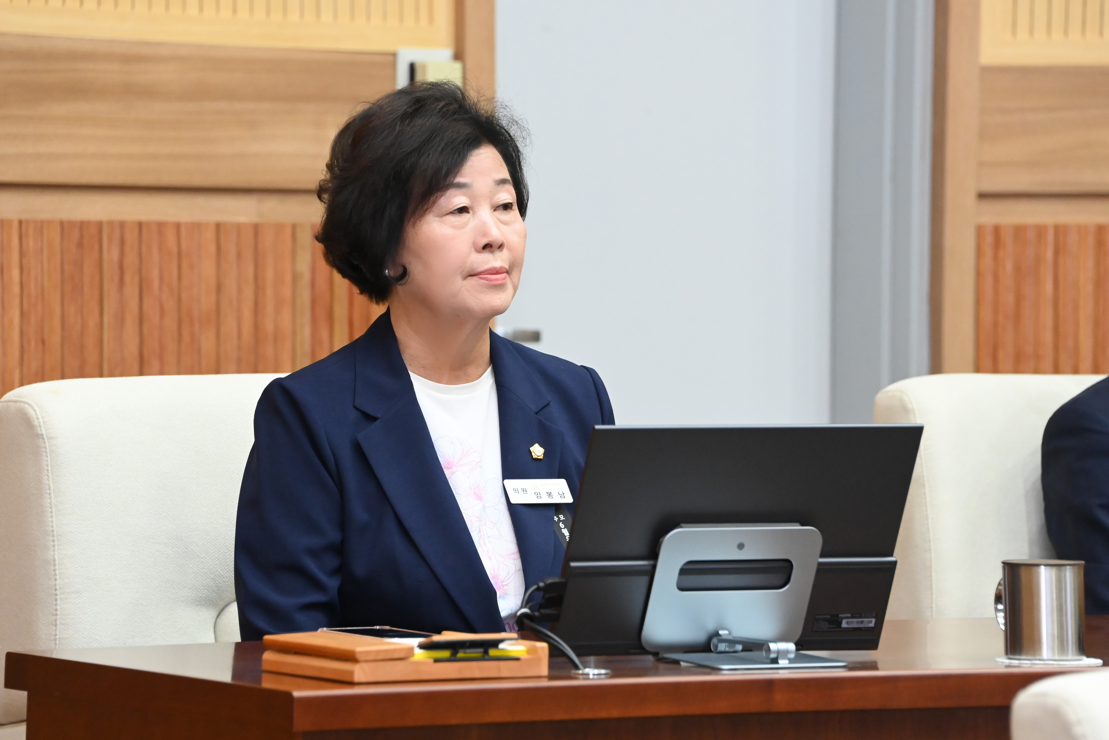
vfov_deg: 7.6
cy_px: 370
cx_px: 554
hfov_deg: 11.4
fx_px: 5545
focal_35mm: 180
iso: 8000
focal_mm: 180
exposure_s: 1/250
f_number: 6.3
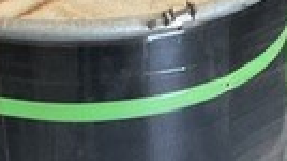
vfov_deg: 7.9
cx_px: 148
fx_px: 1148
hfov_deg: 14.3
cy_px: 197
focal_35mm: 151
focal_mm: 3
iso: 160
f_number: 1.8
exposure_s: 1/60
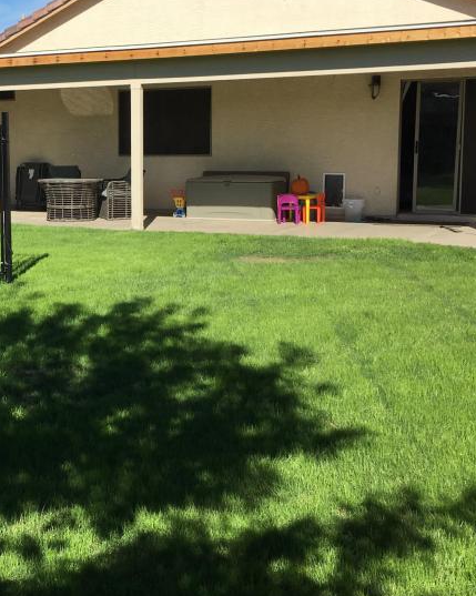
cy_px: 253
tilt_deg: -5.9
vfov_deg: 34.7
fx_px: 952
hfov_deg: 27.1
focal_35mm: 54
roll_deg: +1.0
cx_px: 52
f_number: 2.2
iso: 25
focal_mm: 4.15
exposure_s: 1/1972
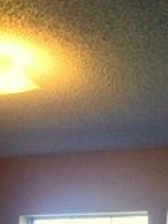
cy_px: 370
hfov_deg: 13.9
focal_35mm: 106
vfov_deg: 16.3
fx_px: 687
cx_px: 127
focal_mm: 4.15
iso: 40
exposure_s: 1/120
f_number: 2.2
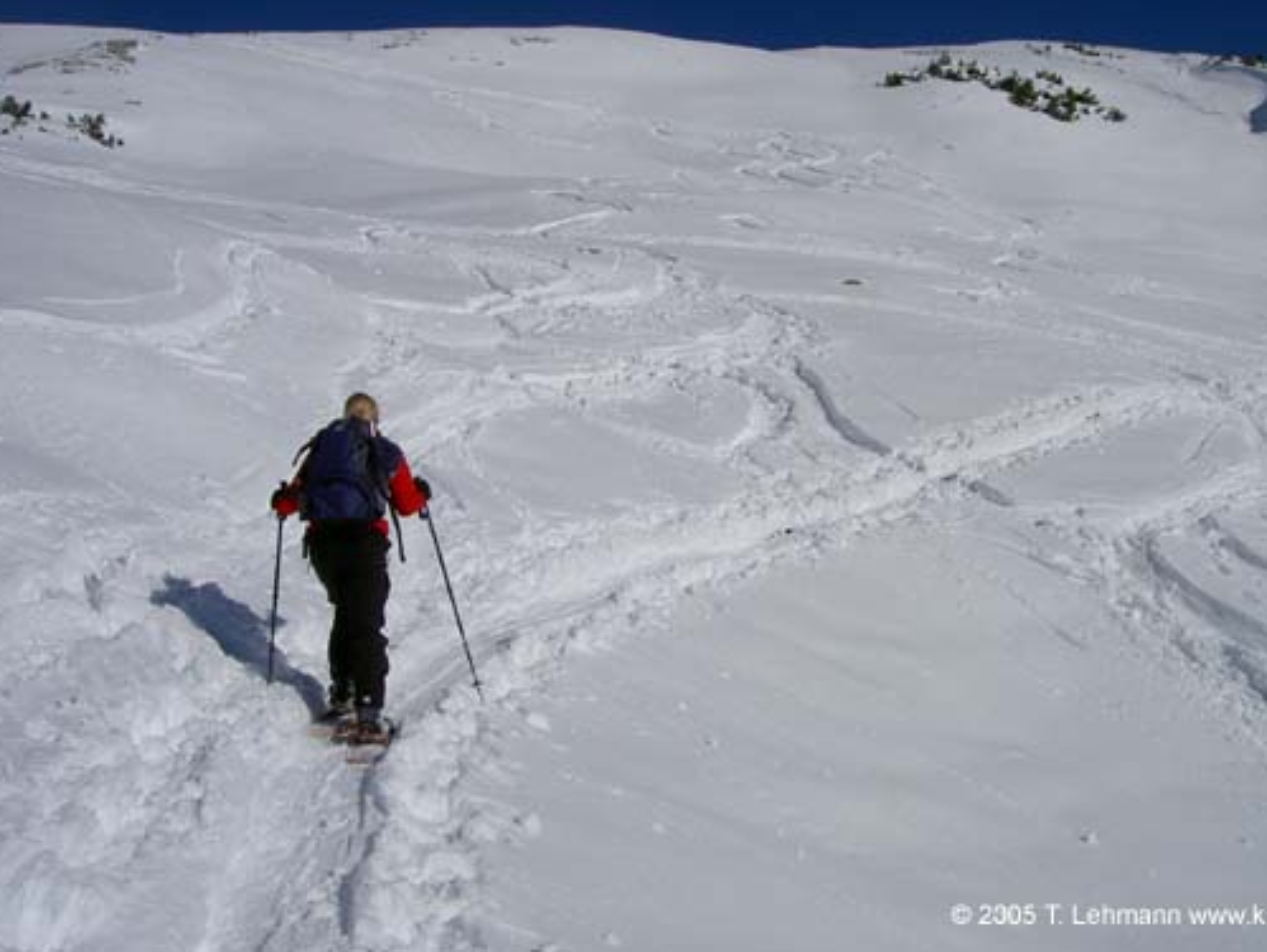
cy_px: 433
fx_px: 1575
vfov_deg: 33.6
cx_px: 680
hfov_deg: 43.8
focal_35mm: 43
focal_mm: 8
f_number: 4.7
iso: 100
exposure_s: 1/2000
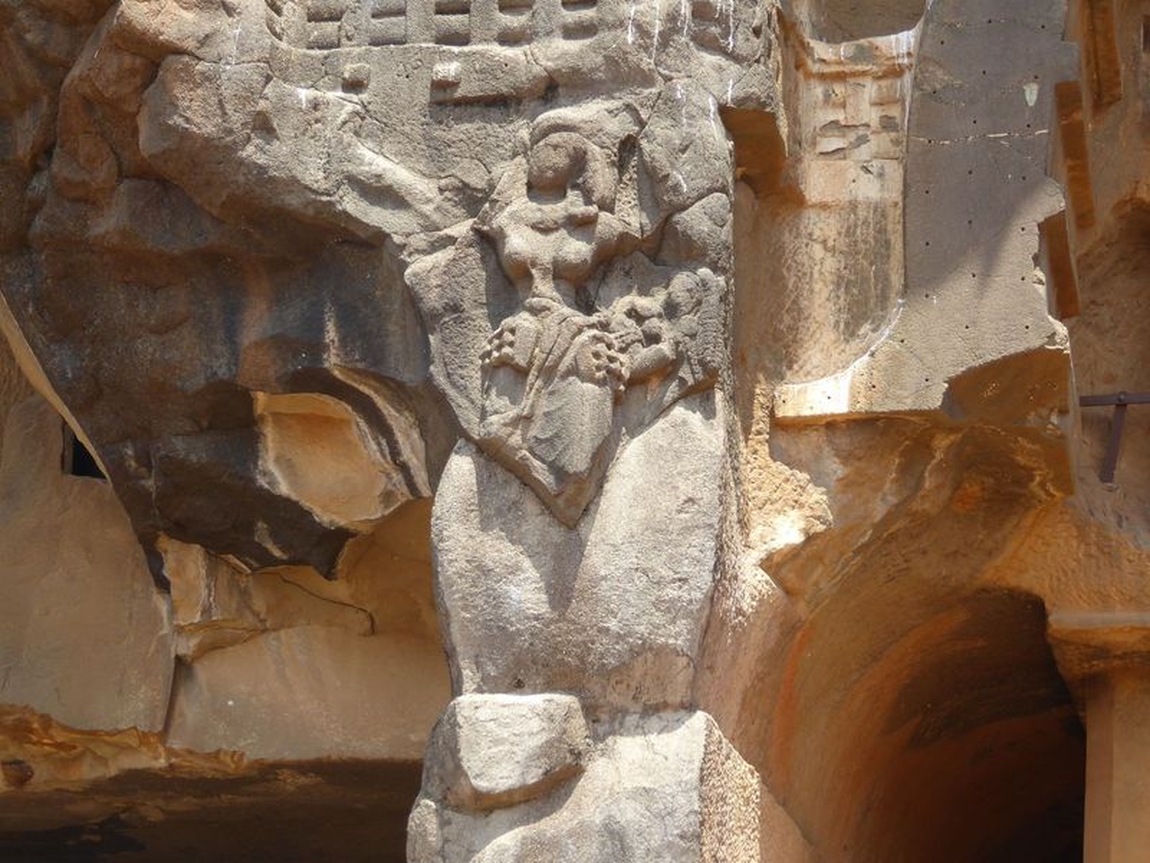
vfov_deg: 15.1
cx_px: 575
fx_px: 3256
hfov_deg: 20.0
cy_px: 432
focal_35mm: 98
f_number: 4.9
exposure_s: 1/100
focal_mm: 16.1
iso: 80
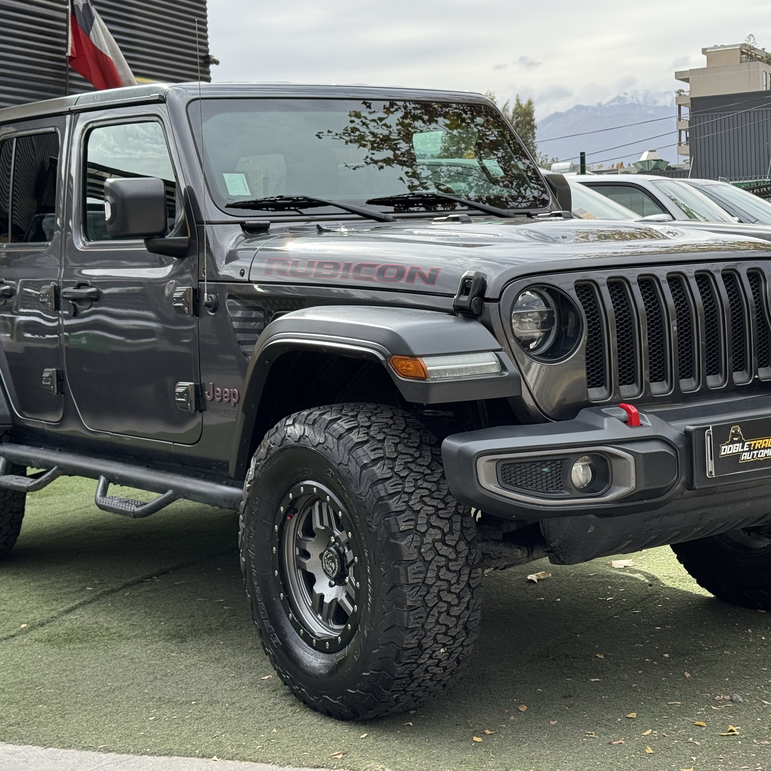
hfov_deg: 27.3
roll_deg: +2.5
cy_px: 354
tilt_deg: -1.0
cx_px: 411
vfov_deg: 27.3
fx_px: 1588
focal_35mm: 63
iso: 64
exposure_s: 1/1366
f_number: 1.78
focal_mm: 6.76
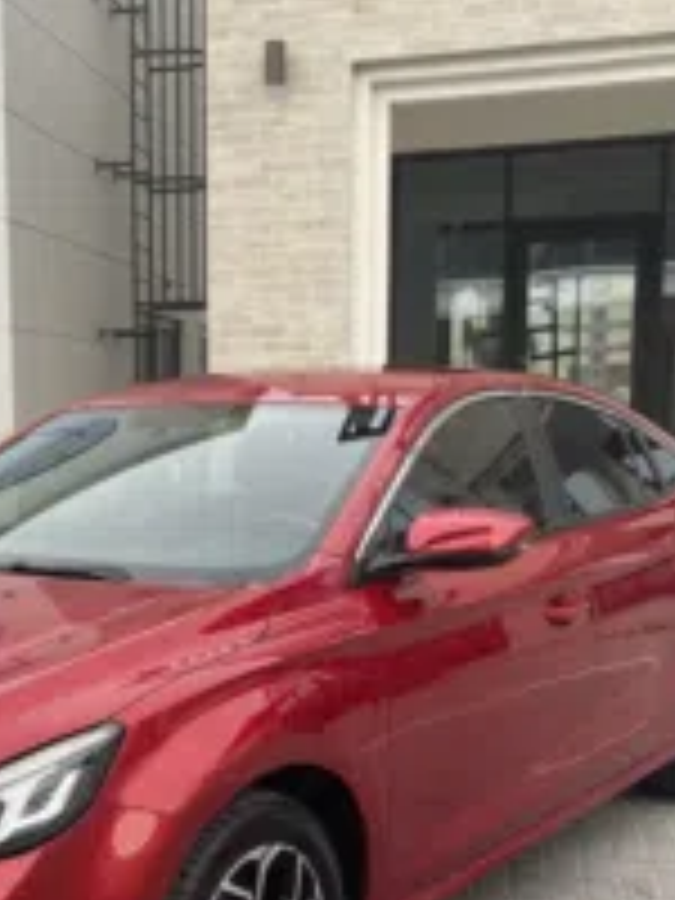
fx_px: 1300
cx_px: 117
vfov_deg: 37.7
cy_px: 608
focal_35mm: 50
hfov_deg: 28.4
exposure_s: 1/217
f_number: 1.6
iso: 32
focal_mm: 5.1
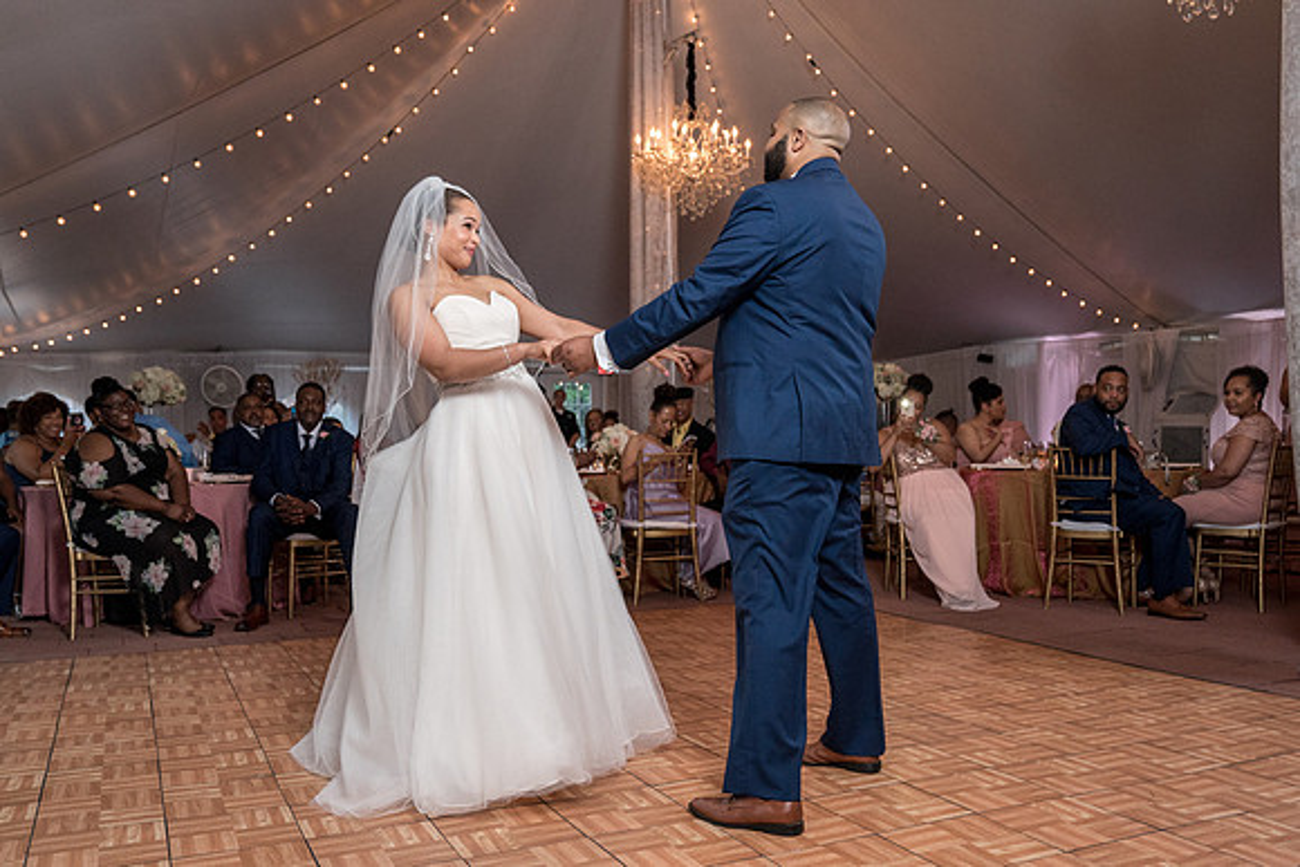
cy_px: 481
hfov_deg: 60.3
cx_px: 668
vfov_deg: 42.3
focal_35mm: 31
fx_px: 1118
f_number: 4
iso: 2000
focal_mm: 26
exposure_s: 1/200
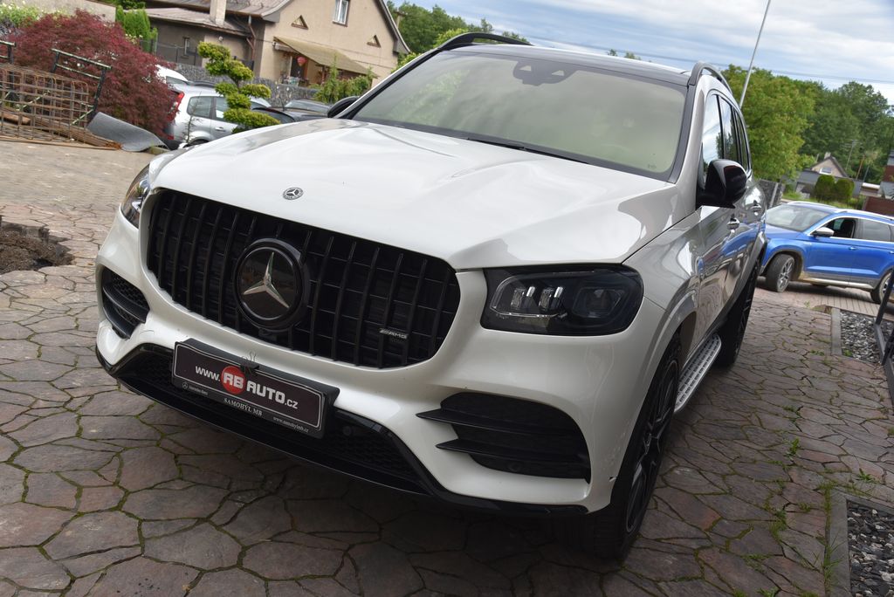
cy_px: 298
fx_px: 795
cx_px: 447
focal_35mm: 32
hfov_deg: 58.7
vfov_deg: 41.2
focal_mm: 32
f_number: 9
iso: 500
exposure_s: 1/320
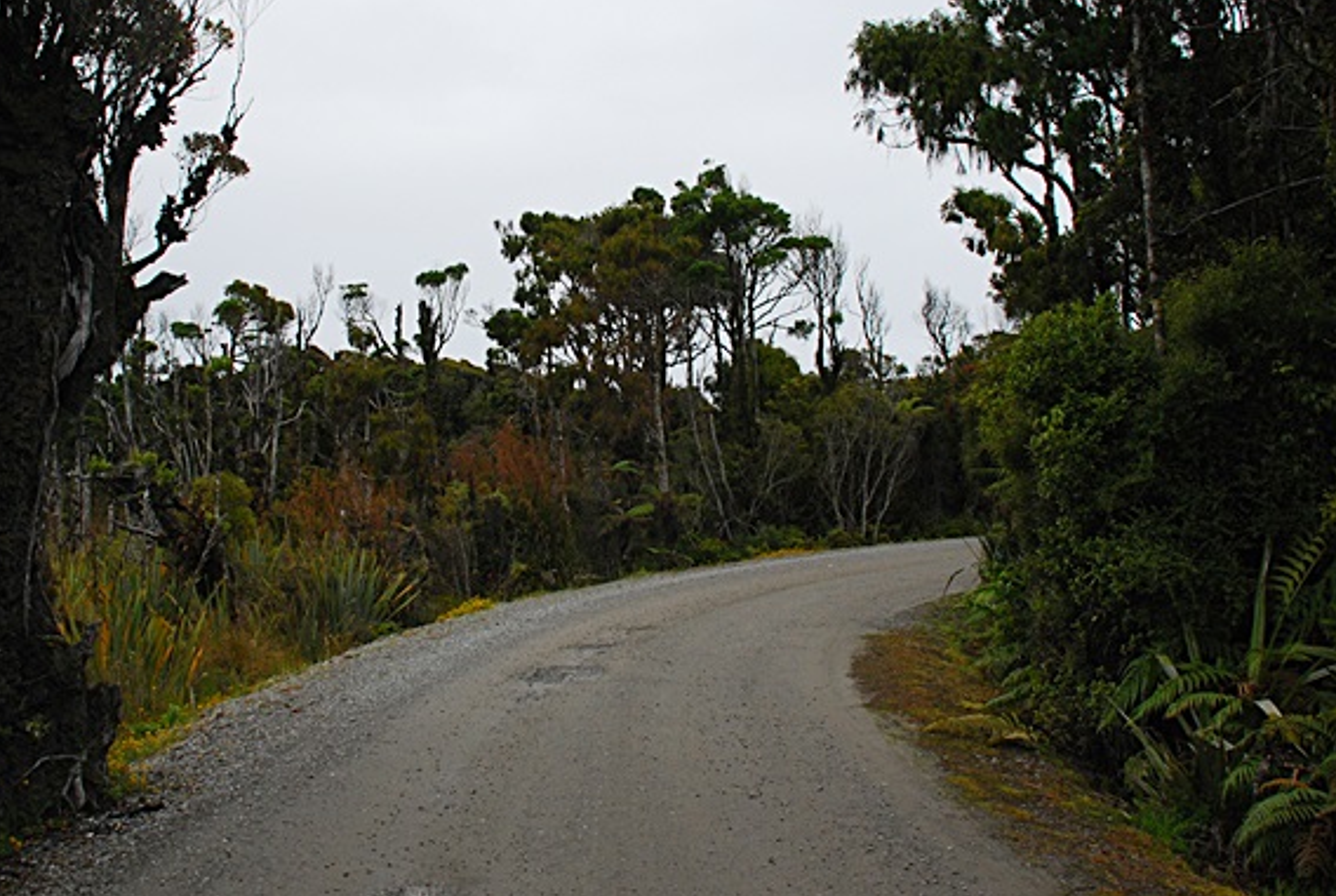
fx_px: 1413
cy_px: 374
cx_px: 527
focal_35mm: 38
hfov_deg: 50.3
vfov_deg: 35.1
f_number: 5.6
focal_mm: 18
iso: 400
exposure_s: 1/1600
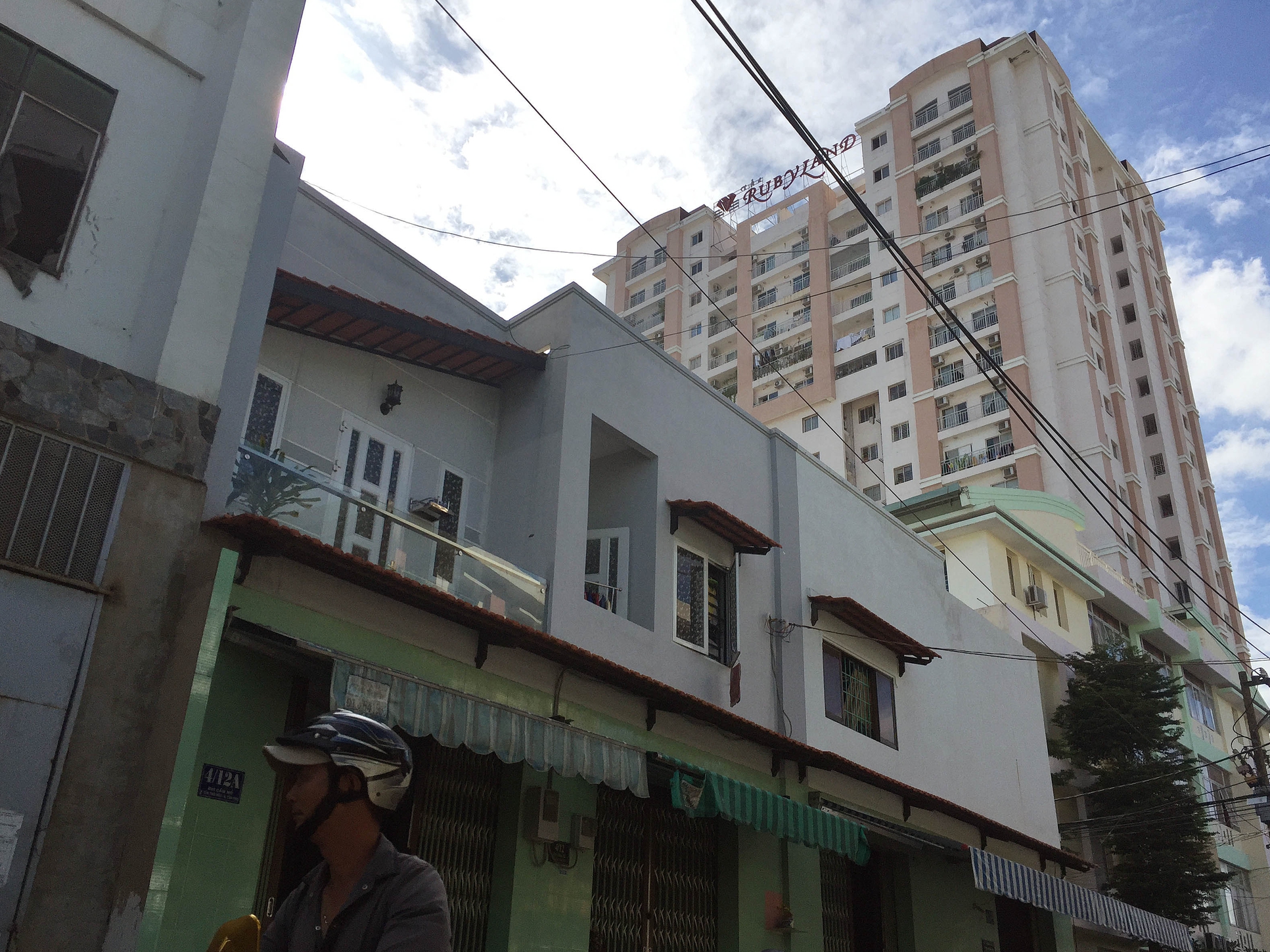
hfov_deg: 60.0
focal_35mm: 30
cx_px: 647
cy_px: 488
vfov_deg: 46.8
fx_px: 1101
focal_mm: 4.15
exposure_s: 1/3300
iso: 32
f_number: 2.2
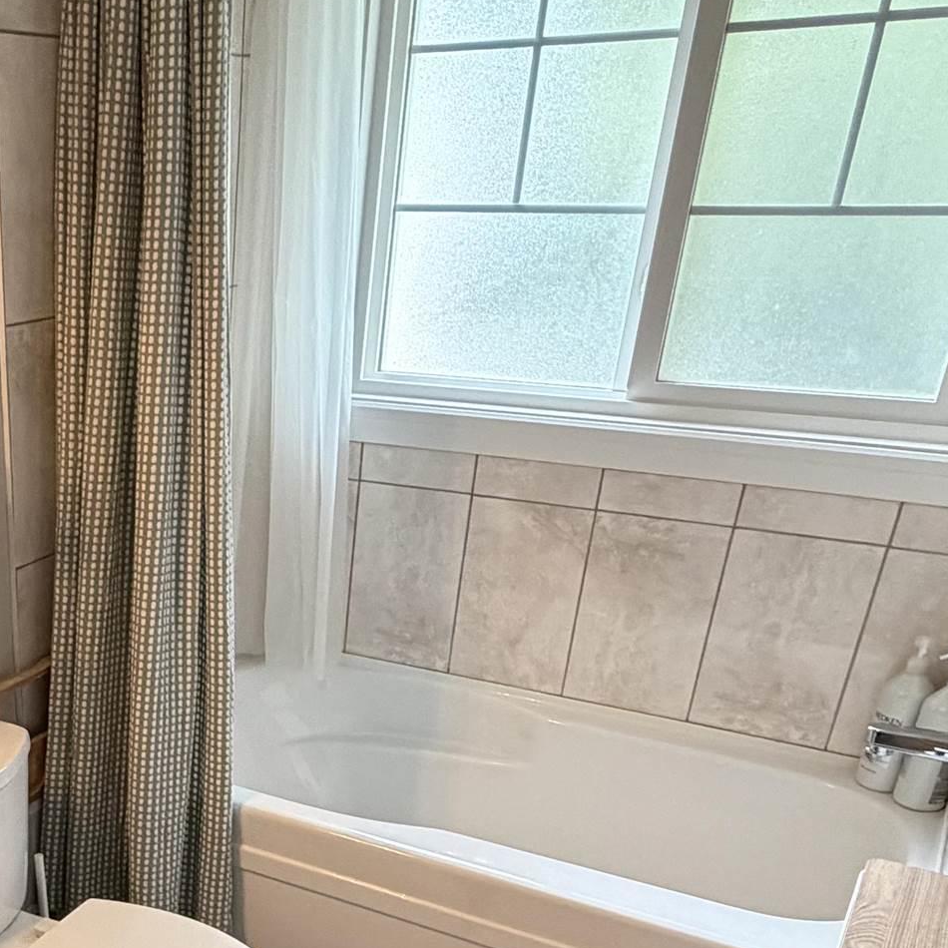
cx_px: 78
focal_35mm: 40
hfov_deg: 38.7
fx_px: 1239
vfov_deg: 39.2
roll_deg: +1.7
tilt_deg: -28.1
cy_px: 834
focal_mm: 2.22
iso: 320
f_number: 2.2
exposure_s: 1/60
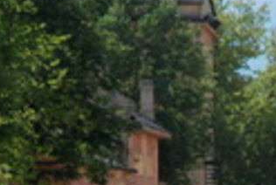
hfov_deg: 2.5
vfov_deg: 1.7
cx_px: 363
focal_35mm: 819
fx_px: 6291
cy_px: 319
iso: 640
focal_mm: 135
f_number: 5.6
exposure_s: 1/1500
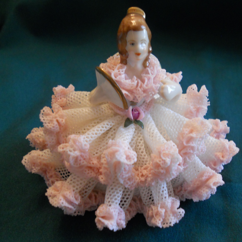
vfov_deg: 43.9
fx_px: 301
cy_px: 121
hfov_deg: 43.4
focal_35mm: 38
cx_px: 154
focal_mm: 5.8
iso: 320
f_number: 3.5
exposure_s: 1/30
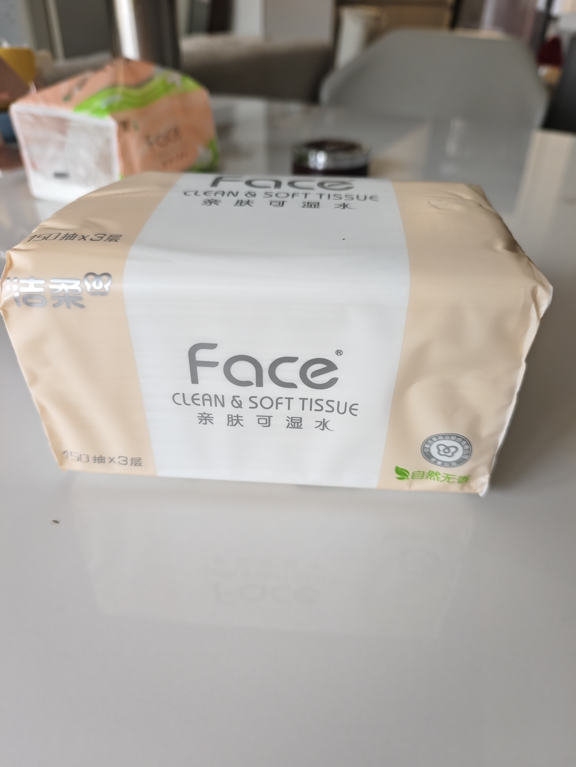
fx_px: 510
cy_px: 384
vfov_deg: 73.9
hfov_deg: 58.9
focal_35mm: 23
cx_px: 288
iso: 682
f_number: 1.75
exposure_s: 1/50
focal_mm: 5.5
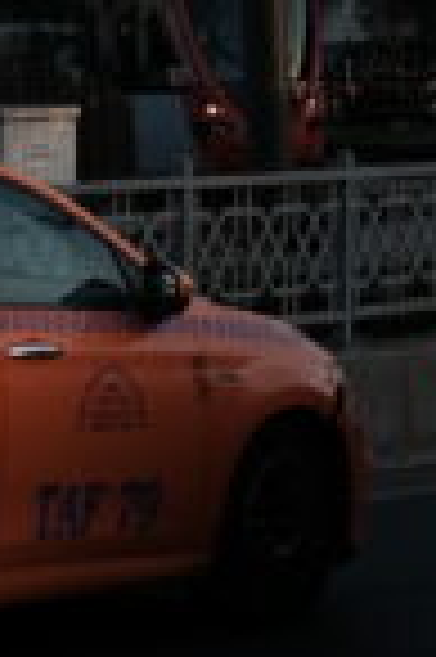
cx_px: 290
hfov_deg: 4.9
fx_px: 5117
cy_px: -576
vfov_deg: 7.1
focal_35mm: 281
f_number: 5.6
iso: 160
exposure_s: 1/120
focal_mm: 26.6
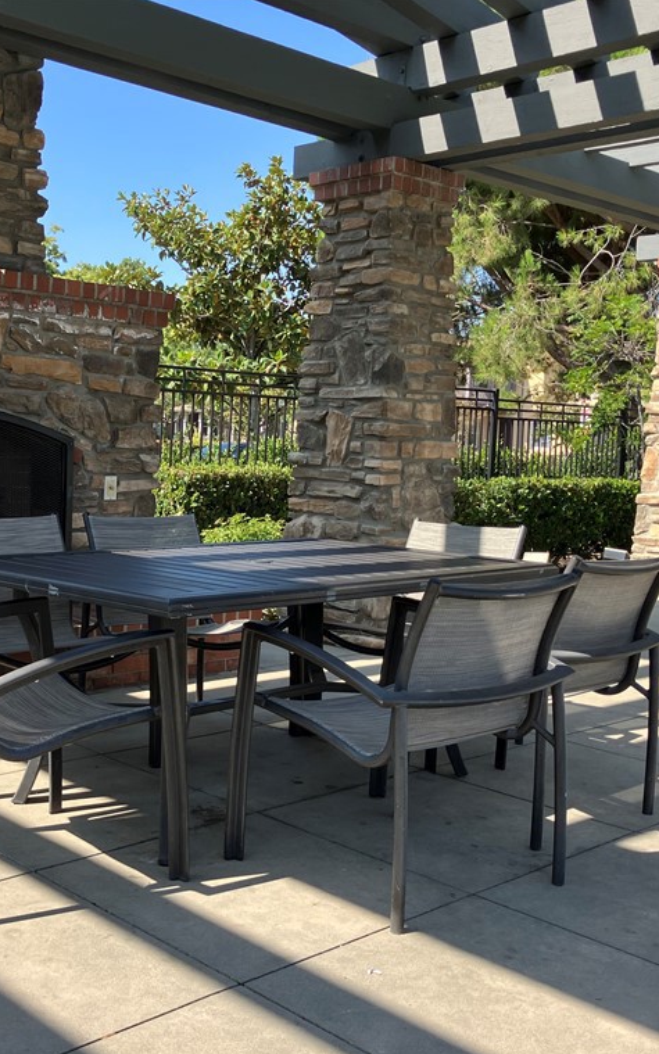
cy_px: 528
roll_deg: -2.0
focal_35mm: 40
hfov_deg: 31.7
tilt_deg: -3.5
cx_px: 218
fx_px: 1149
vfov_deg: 49.3
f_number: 1.8
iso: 32
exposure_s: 1/607
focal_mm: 3.99
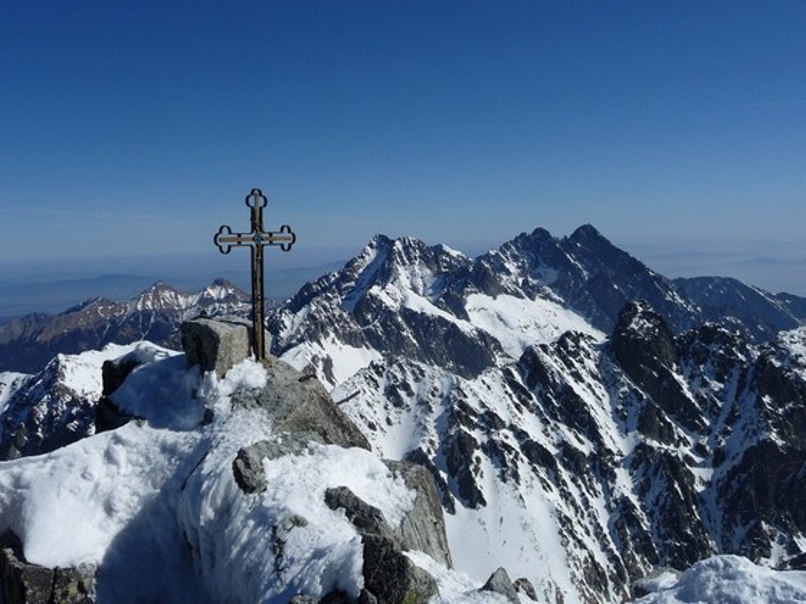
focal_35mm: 32
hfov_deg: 56.8
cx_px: 403
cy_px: 302
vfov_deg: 44.2
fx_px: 745
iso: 100
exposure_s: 1/500
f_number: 8
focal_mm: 5.3
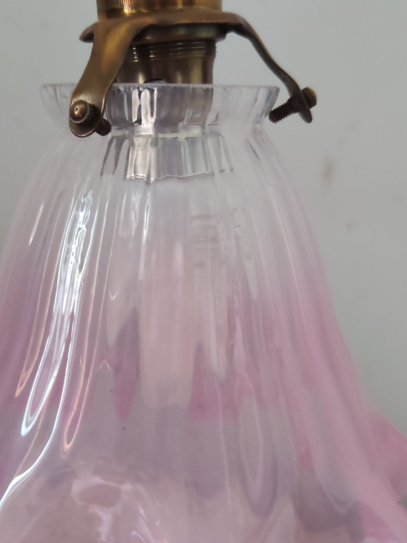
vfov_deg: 41.2
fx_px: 721
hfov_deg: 31.3
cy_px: 275
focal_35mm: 46
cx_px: 136
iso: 1142
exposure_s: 1/25
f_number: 1.7
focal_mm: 5.24
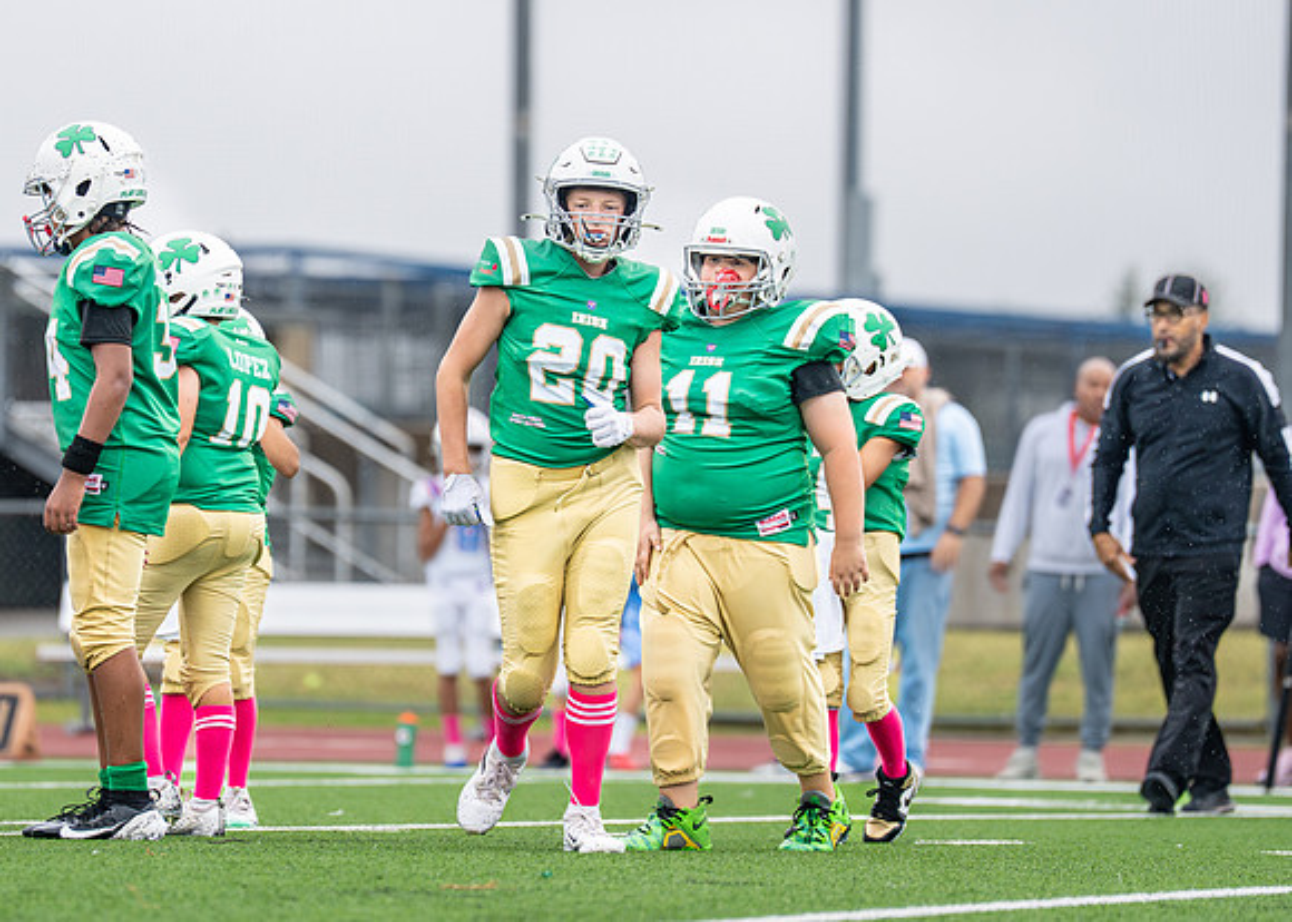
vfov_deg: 4.1
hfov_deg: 5.7
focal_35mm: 353
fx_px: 12964
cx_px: 513
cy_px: 373
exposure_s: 1/1000
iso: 400
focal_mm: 200
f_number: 2.8
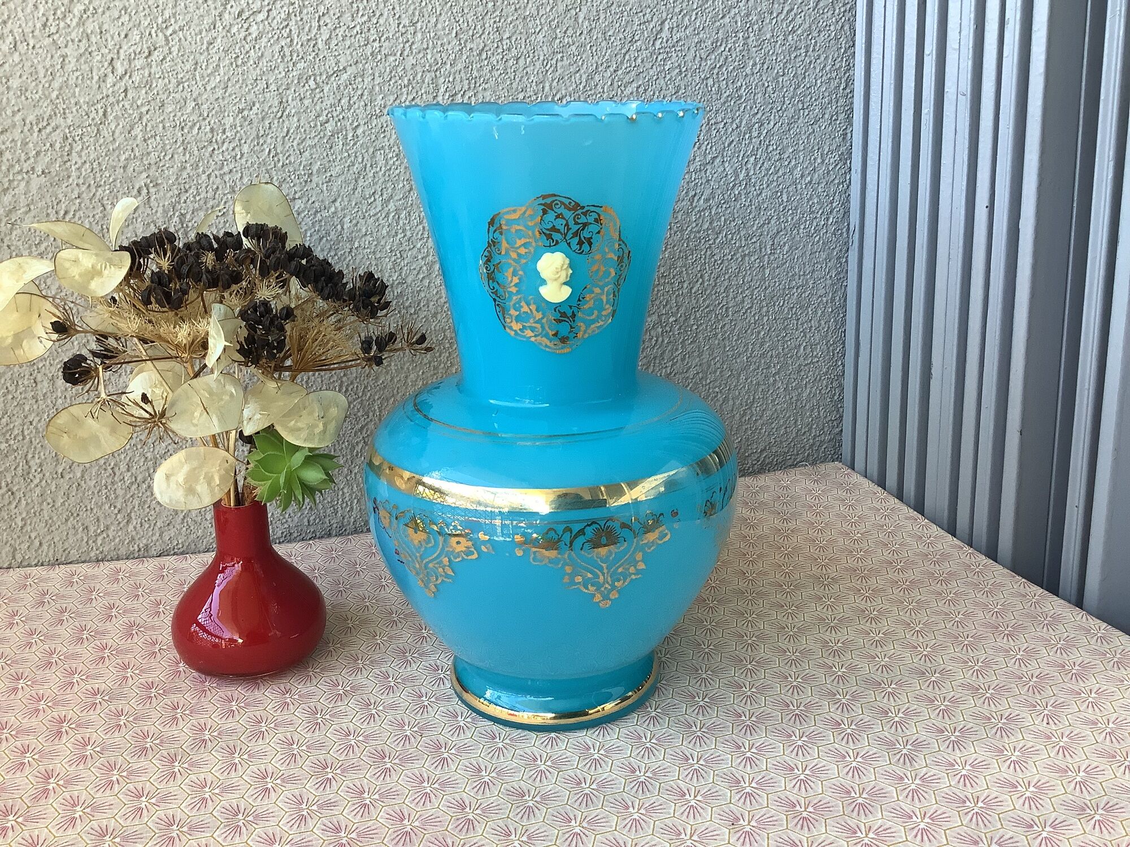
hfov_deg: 58.4
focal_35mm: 31
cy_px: 424
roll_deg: +1.5
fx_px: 1012
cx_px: 565
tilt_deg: -14.6
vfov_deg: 45.4
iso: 64
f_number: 2.4
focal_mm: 3.3
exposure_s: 1/120
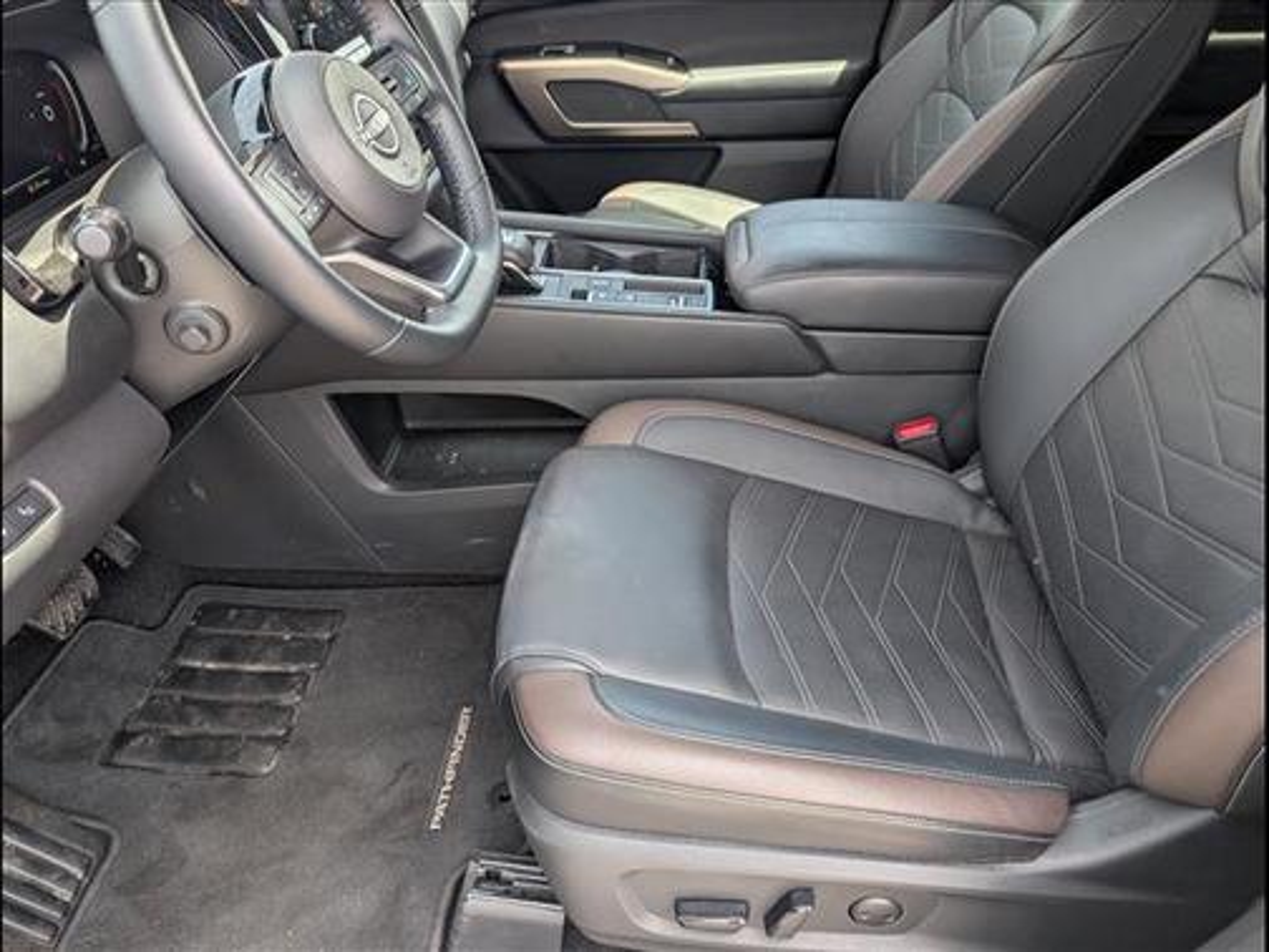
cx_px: 634
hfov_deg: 71.6
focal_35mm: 24
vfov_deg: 56.8
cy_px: 476
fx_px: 880
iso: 30
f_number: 1.68
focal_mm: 6.9
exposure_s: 1/769
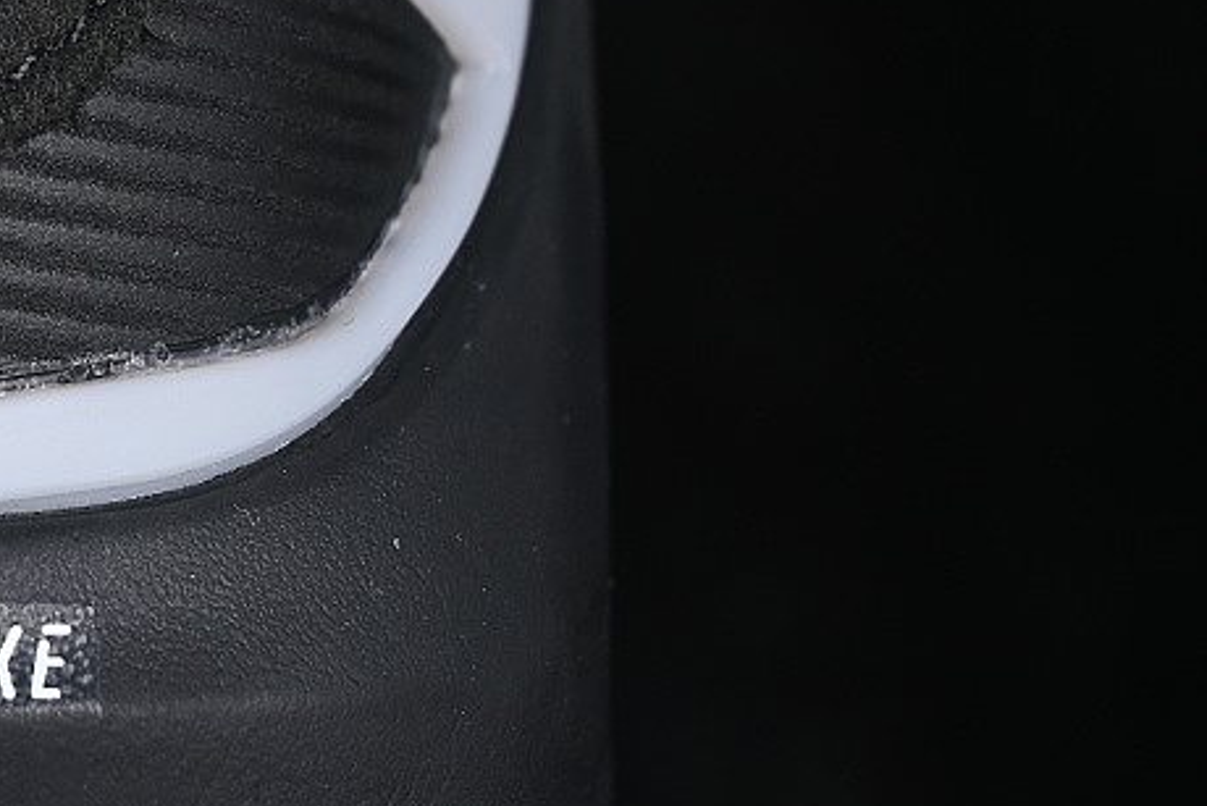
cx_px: -199
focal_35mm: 176
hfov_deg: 11.5
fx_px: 5902
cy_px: -16
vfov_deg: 7.8
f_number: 6.3
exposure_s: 1/60
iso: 160
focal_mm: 50
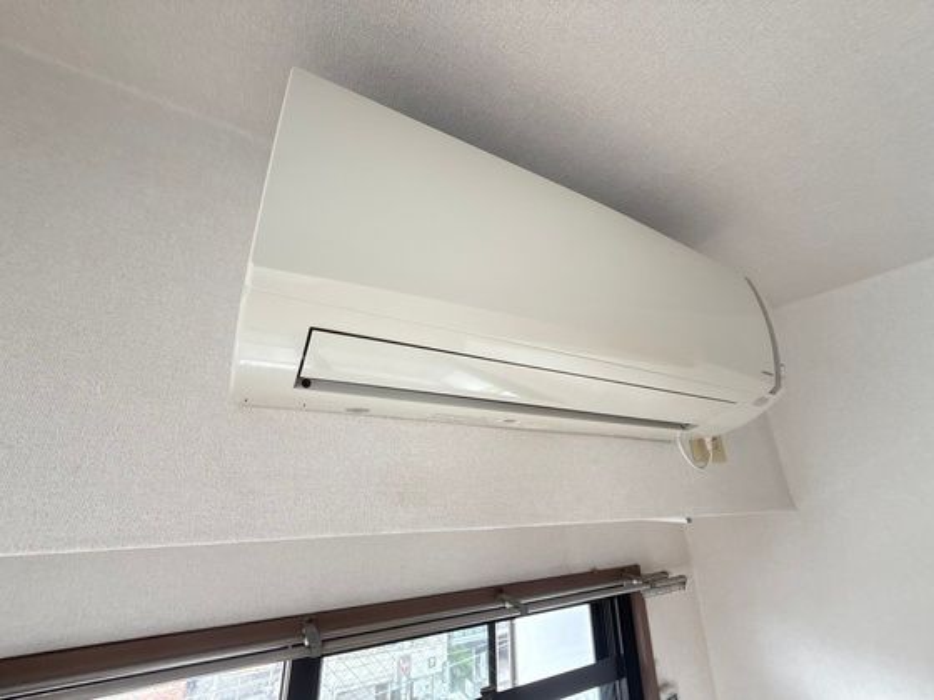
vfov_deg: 85.7
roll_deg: -0.6
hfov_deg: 102.1
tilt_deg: +20.4
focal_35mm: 14
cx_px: 467
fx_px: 378
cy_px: 350
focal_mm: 2.22
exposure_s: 1/99
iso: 250
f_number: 2.2
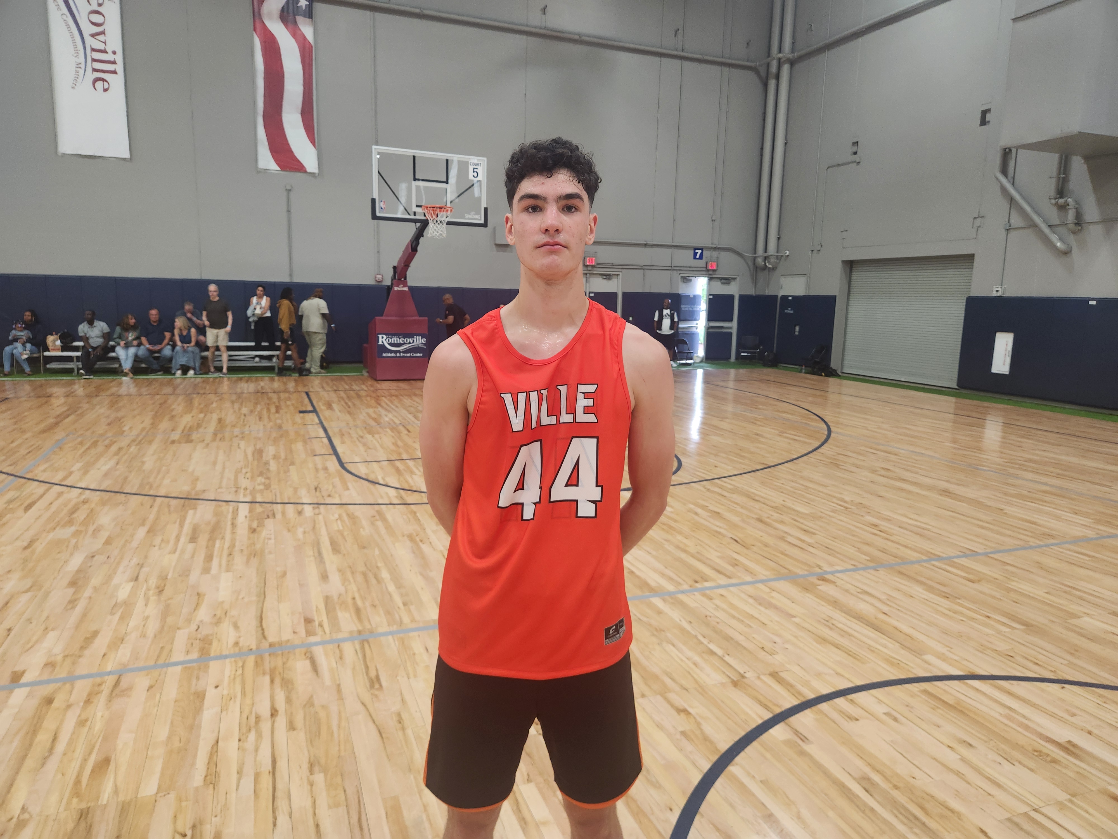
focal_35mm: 23
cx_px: 559
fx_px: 743
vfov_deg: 58.9
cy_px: 420
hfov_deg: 73.9
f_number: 1.8
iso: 160
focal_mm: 5.4
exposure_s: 1/120
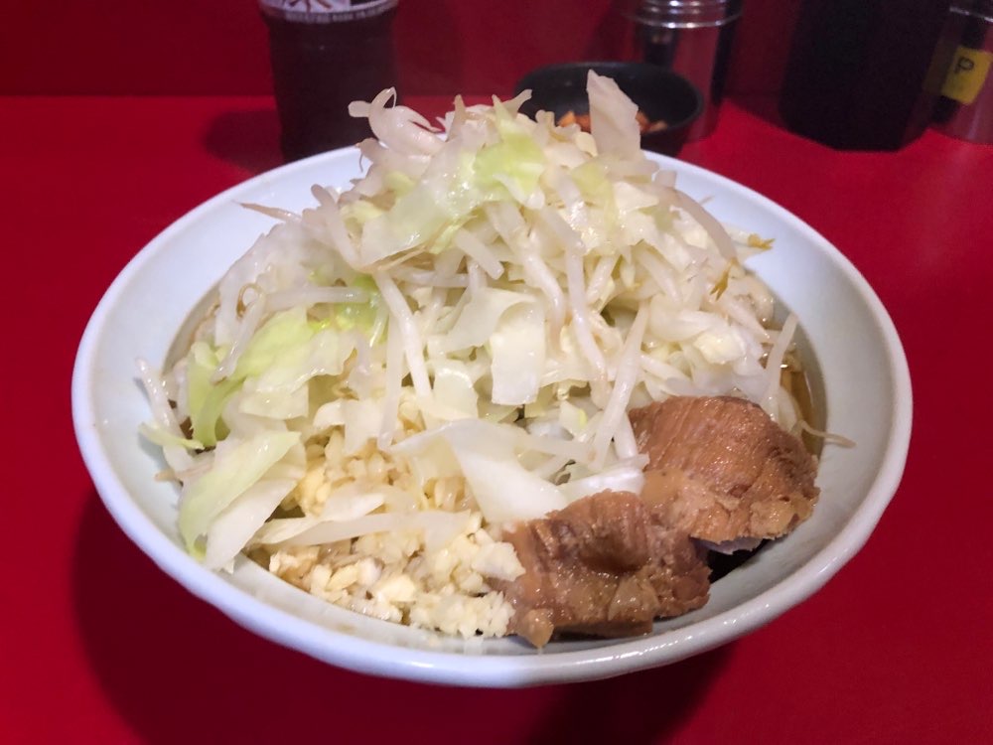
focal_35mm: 28
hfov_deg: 63.4
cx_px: 496
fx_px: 803
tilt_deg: -38.1
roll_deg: +0.3
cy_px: 372
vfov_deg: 49.7
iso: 100
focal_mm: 3.99
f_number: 1.8
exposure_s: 1/9
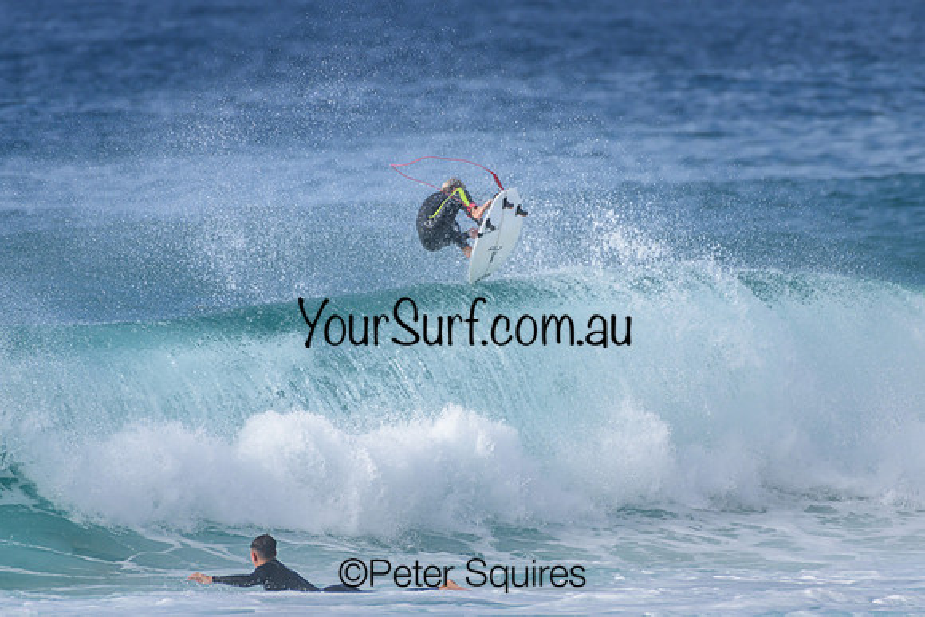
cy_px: 308
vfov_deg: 1.4
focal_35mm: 1000
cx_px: 462
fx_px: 25699
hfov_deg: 2.1
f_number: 11
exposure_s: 1/2000
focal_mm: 1000
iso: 720
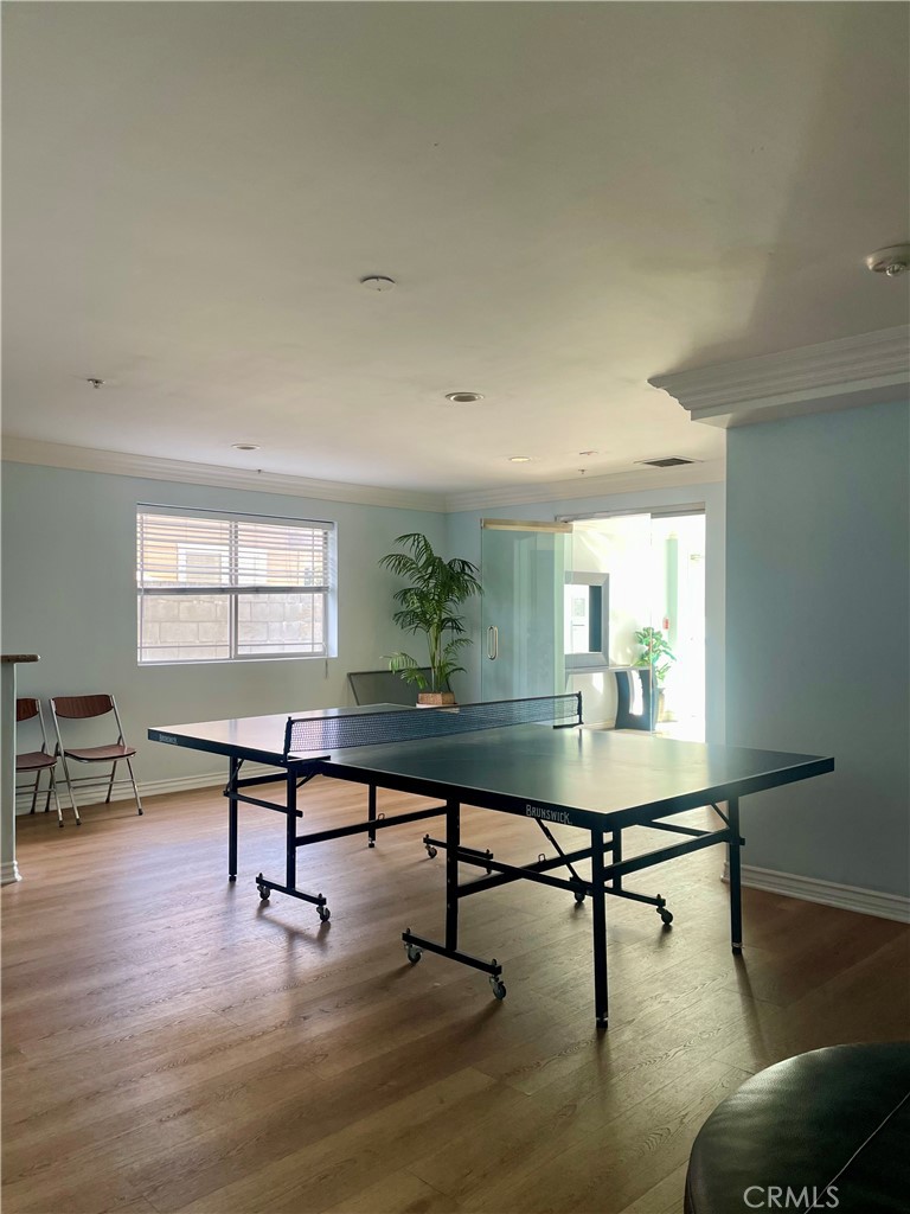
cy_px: 607
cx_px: 455
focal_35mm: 26
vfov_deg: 67.3
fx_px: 911
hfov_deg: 53.1
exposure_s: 1/120
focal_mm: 4.2
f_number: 1.6
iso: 125
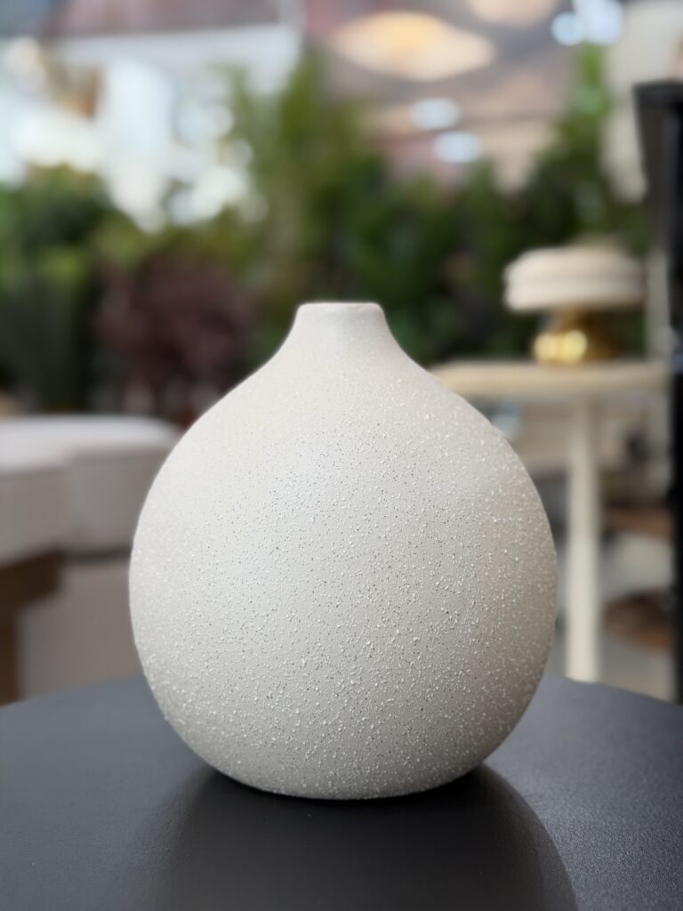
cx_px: 342
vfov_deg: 39.7
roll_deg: -0.7
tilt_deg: -4.2
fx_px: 1263
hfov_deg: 30.3
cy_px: 456
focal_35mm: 48
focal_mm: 6.76
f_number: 1.78
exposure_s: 1/60
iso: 64
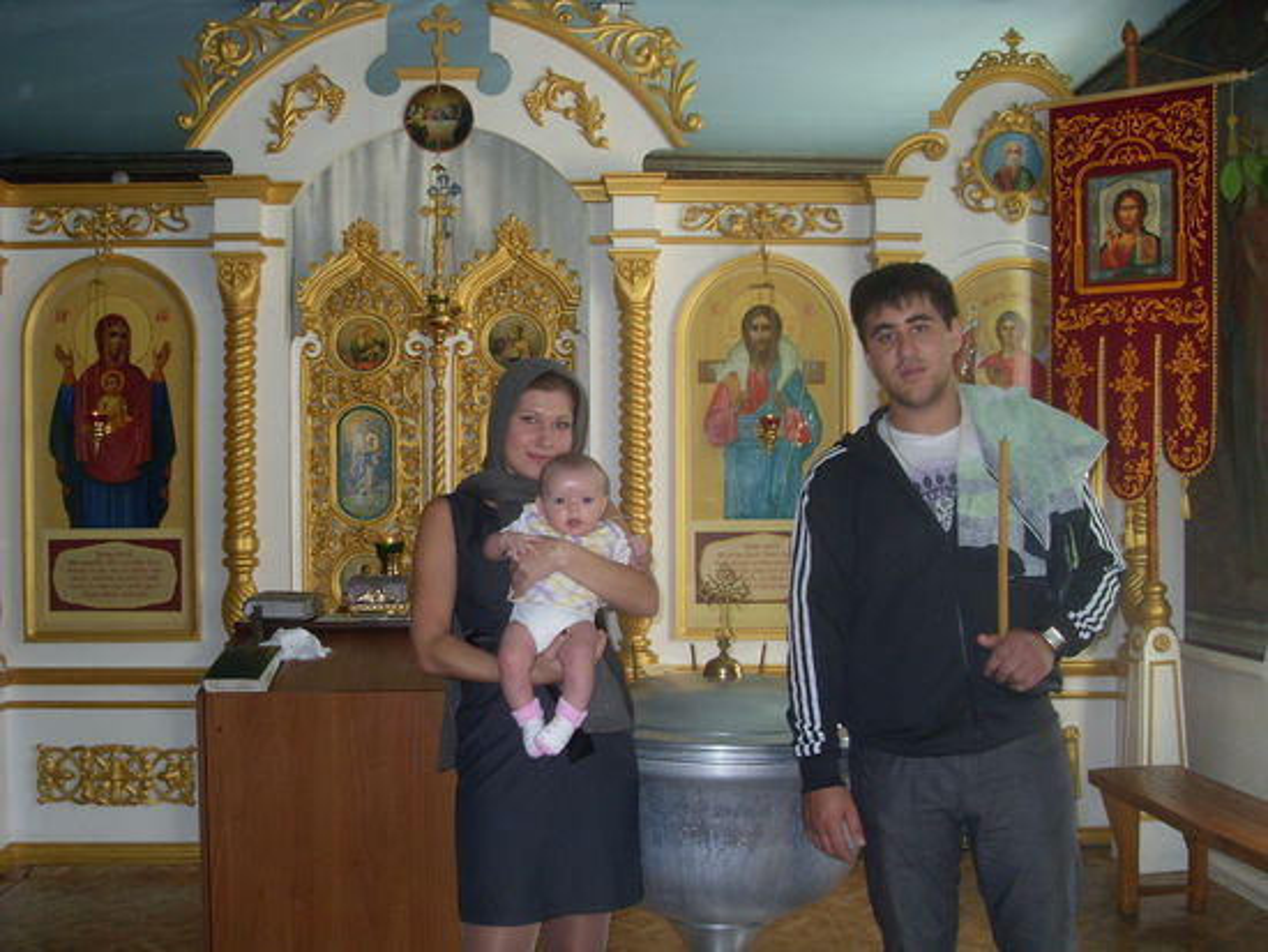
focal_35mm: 35
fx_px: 1283
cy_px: 476
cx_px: 634
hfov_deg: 52.6
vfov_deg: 40.7
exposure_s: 1/45
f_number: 2.8
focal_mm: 6.3
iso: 100
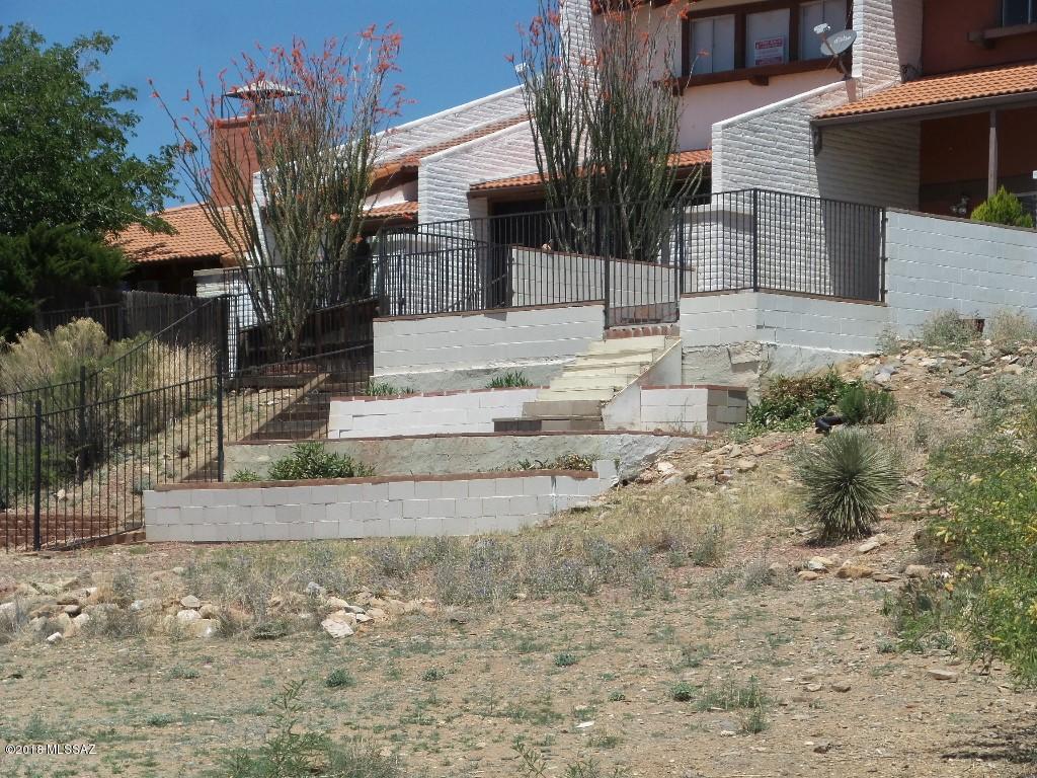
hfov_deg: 17.4
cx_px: 518
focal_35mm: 113
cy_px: 389
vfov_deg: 13.1
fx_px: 3385
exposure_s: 1/1000
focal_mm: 20.3
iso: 100
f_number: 5.1
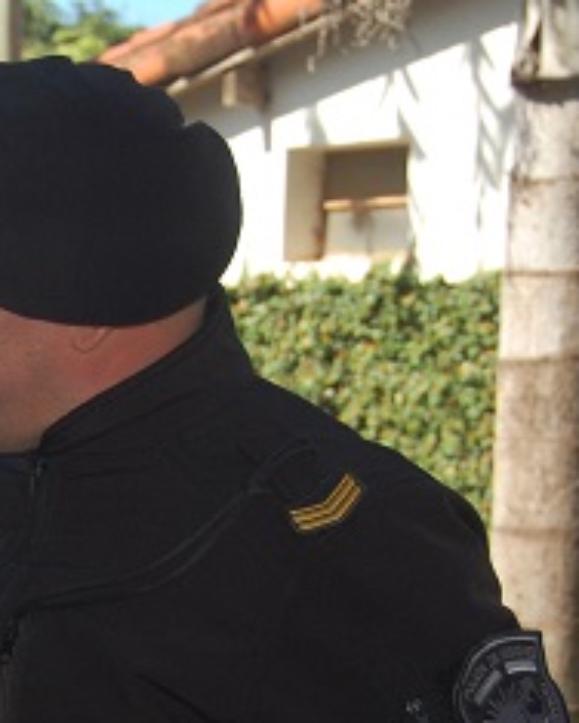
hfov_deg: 9.3
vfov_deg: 12.0
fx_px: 3406
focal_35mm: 159
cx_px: -431
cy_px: 688
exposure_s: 1/500
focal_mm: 38
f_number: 5.6
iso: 280
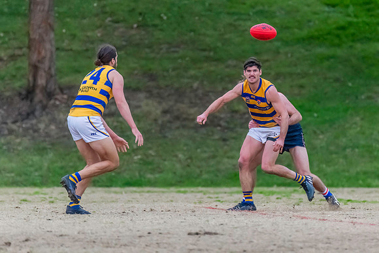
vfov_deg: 1.4
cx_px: 224
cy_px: 128
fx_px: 10044
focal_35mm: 954
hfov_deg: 2.2
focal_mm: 600
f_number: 6.3
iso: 9000
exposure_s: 1/1600
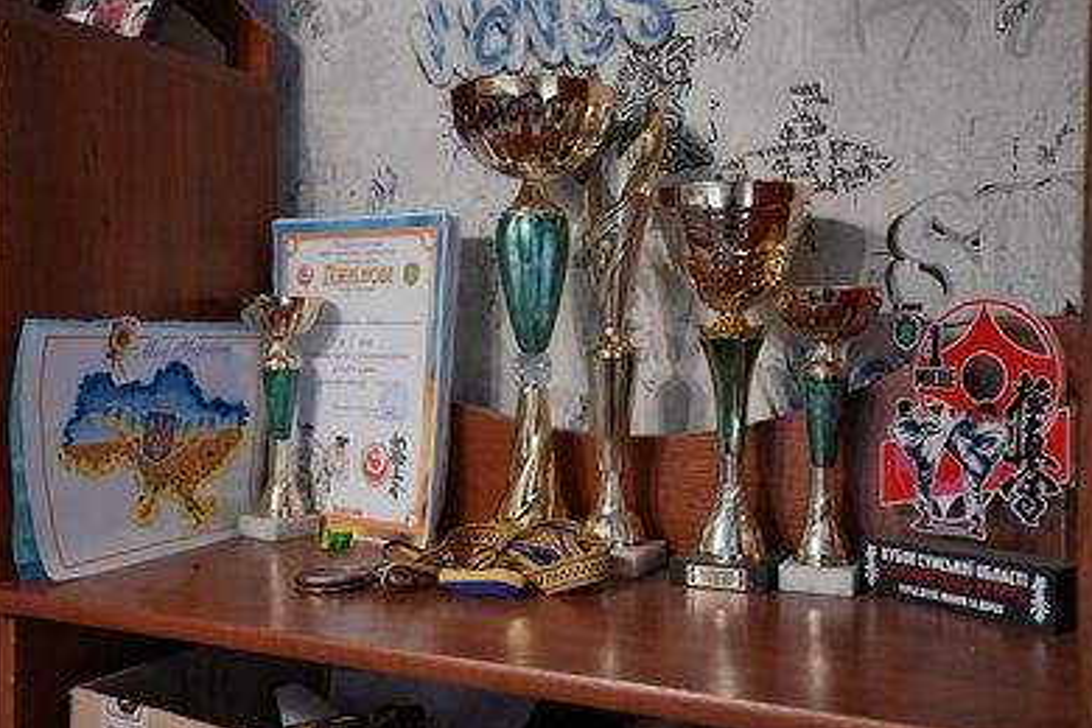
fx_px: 1153
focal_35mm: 38
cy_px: 371
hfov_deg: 50.7
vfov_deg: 35.1
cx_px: 549
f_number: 5
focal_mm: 37
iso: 3200
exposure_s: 1/50
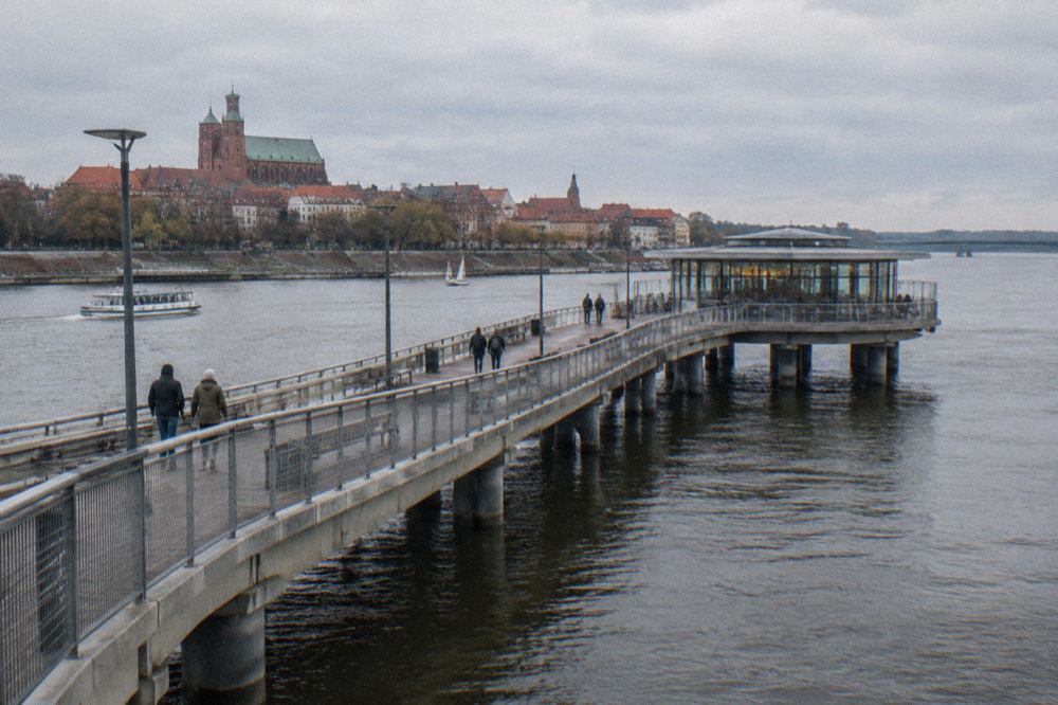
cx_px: 529
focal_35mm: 70
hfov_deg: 28.9
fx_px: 2056
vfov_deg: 19.4
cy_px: 352
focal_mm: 70
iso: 320
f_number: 5
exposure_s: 1/2500
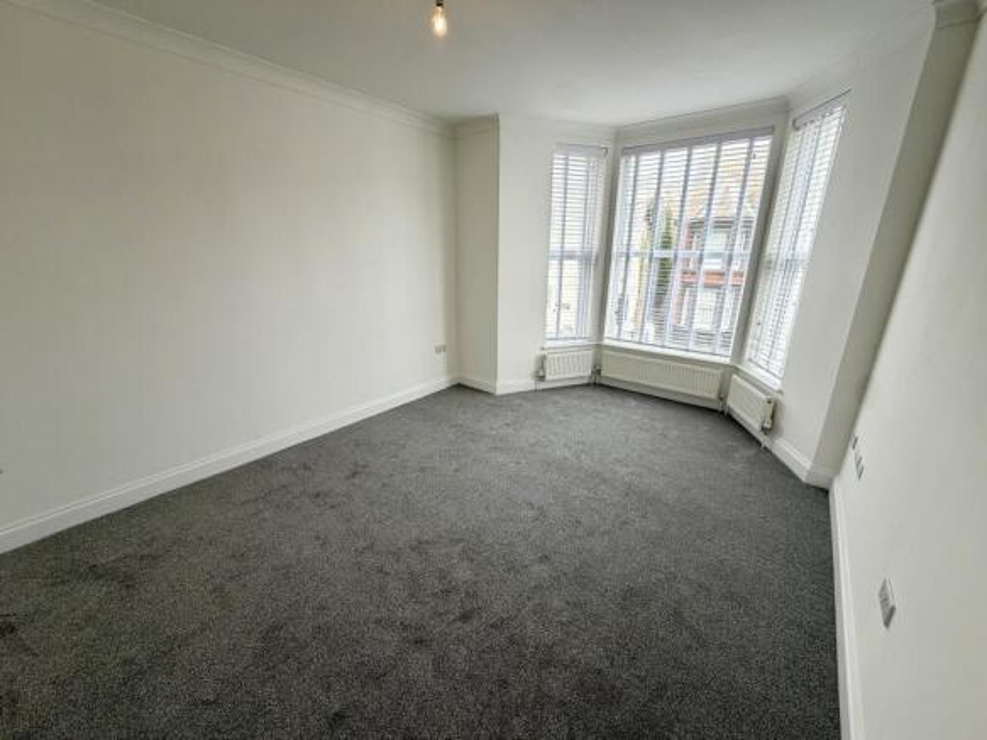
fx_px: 399
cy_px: 370
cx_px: 494
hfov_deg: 102.1
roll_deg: -0.4
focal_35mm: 14
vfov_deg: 85.7
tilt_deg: -17.2
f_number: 2.2
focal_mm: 2.22
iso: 40
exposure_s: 1/152
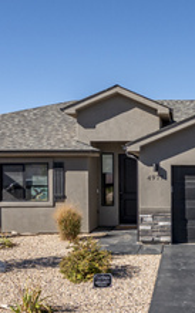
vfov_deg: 40.9
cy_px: 186
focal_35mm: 49
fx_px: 418
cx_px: 182
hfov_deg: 25.3
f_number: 10
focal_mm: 16.5
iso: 320
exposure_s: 1/640
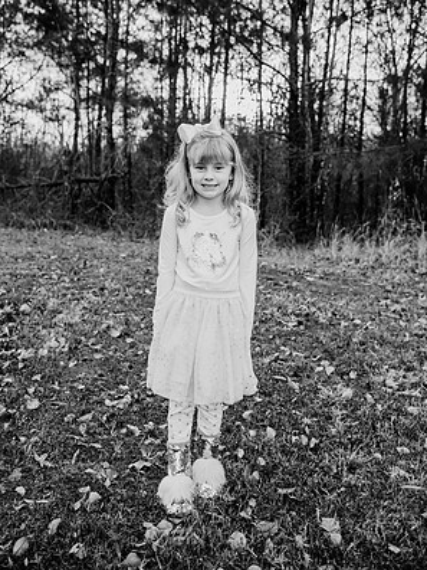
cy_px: 256
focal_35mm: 35
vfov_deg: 52.5
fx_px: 576
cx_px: 214
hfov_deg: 40.7
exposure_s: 1/800
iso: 800
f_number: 4
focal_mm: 32
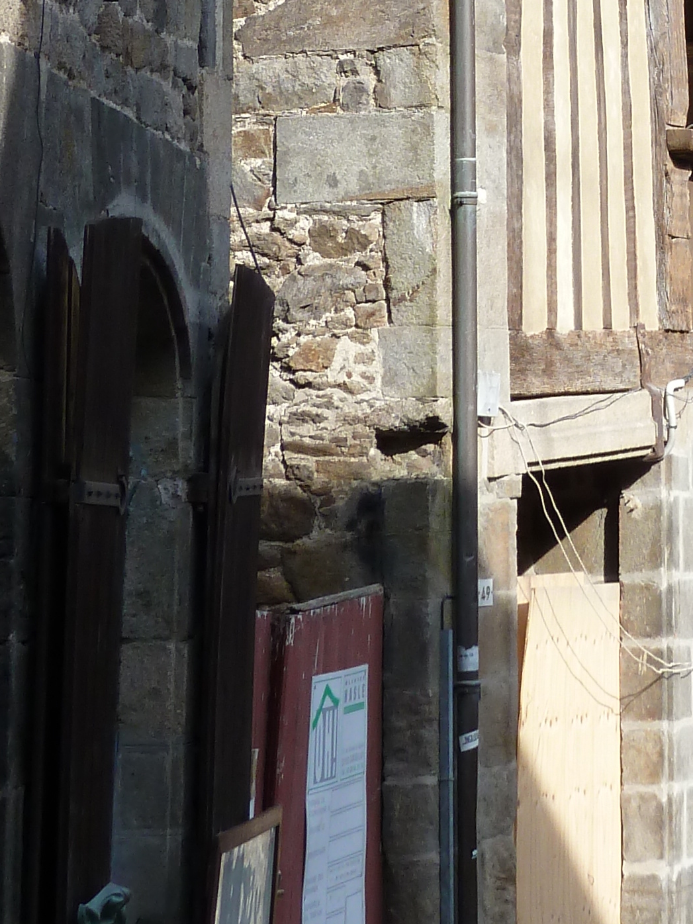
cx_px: 991
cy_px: -109
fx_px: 3977
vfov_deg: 13.0
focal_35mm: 149
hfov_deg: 9.7
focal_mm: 8.5
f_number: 3.8
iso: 80
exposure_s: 1/200
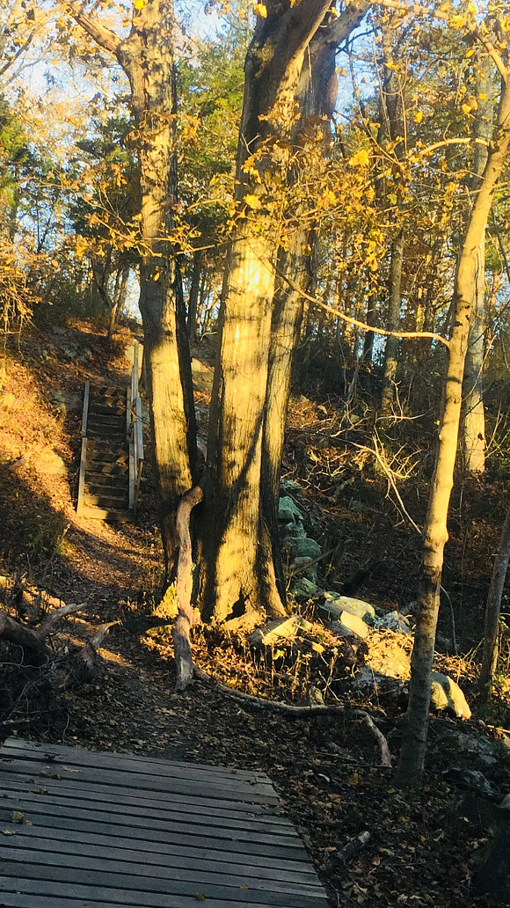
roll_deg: -7.1
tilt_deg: +4.0
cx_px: 93
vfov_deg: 42.1
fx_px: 1179
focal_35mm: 49
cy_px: 417
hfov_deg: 24.0
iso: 32
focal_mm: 4.15
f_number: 2.2
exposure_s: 1/166
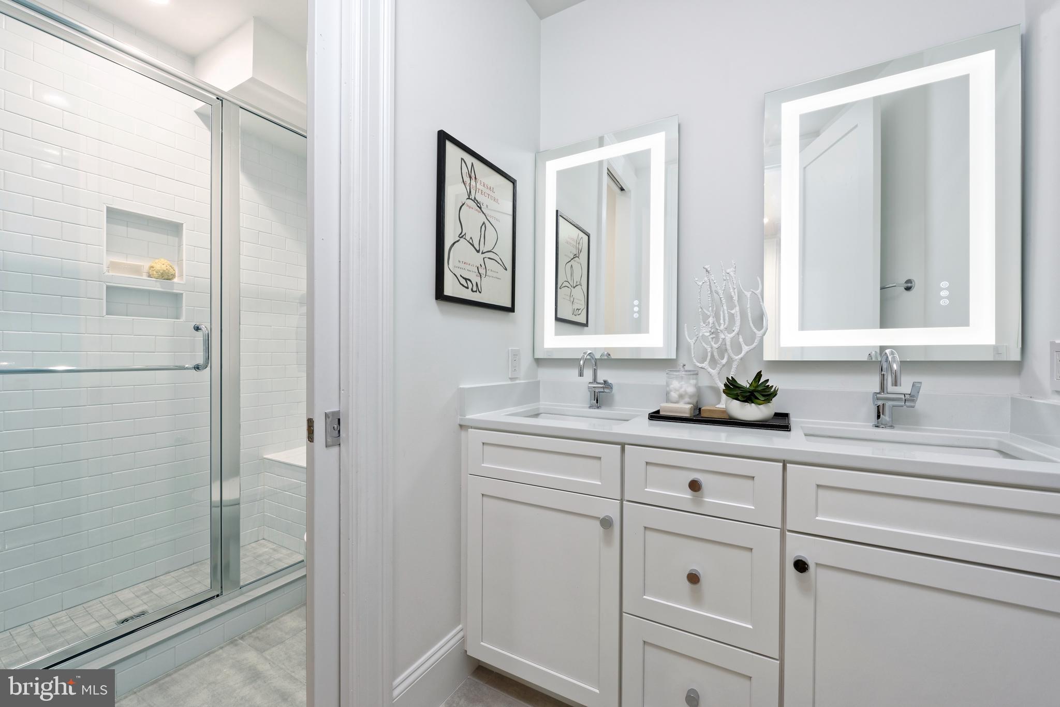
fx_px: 412
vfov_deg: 81.2
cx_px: 530
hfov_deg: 104.2
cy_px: 354
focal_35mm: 14
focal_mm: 14
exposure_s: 1/5
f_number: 13
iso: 320
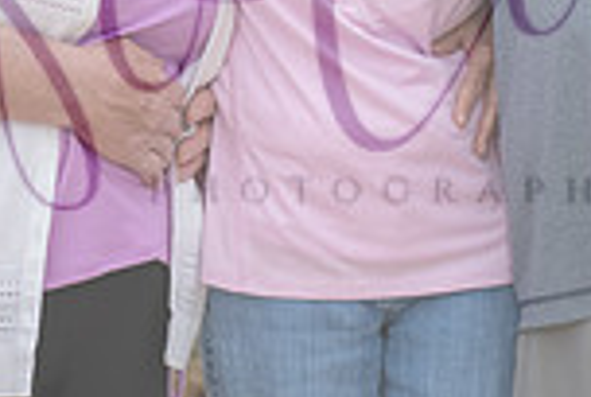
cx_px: 241
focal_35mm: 381
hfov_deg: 5.4
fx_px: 6267
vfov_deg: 3.6
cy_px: -154
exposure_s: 1/640
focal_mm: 100
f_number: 5.6
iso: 400
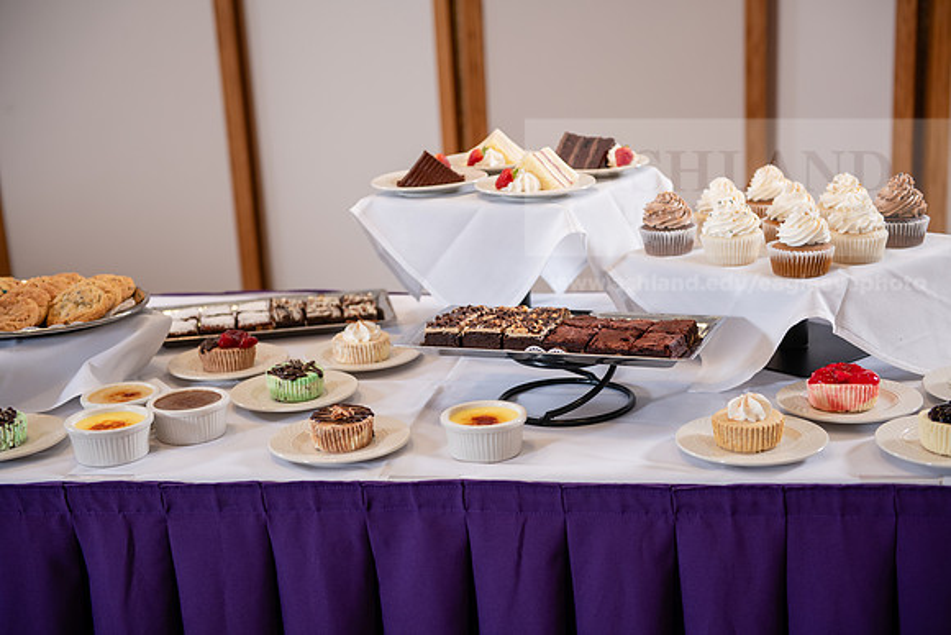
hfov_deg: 35.6
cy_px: 318
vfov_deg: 24.2
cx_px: 476
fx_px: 1480
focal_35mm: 56
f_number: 3.2
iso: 320
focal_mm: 56
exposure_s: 1/200
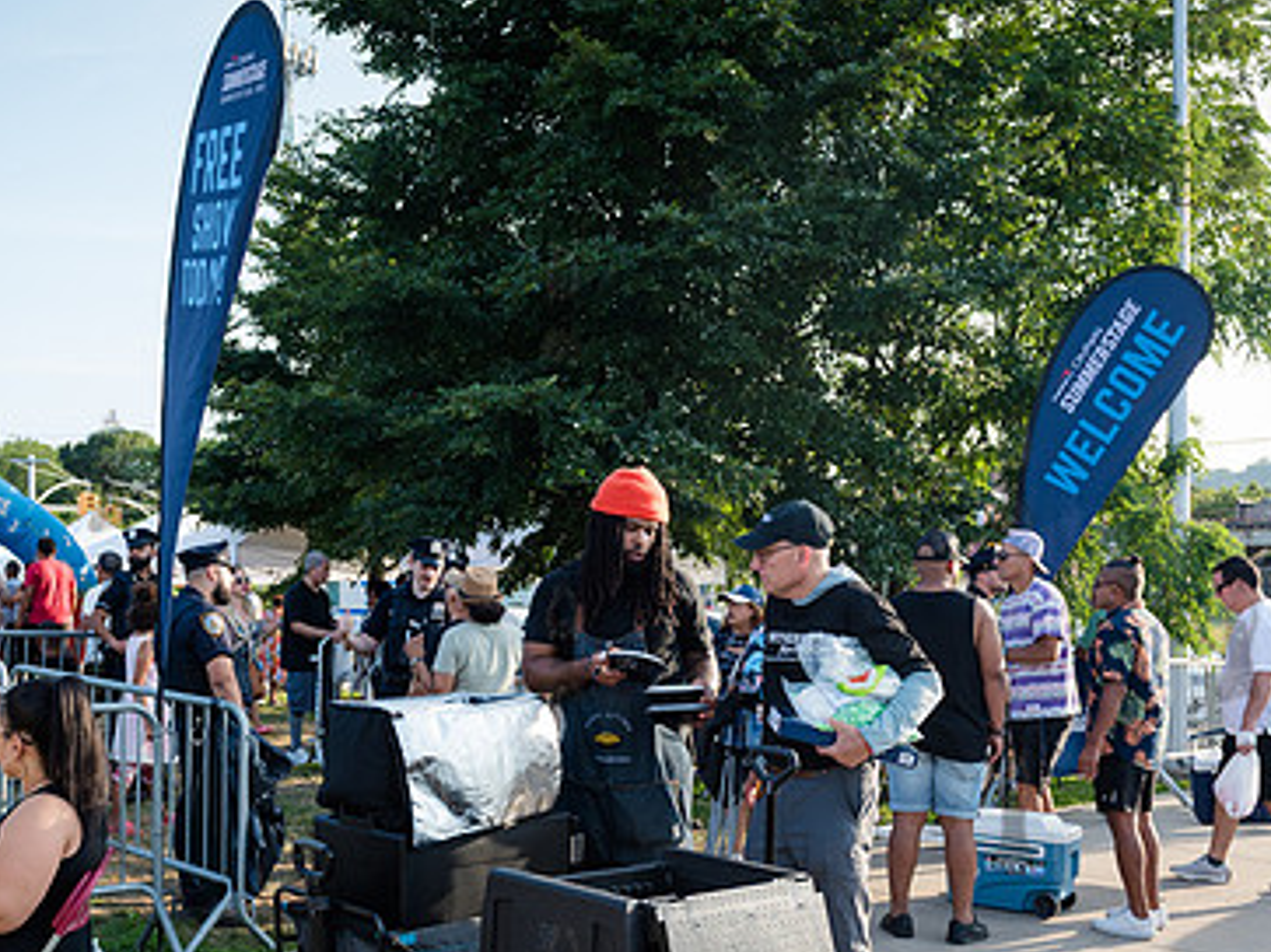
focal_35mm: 40
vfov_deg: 35.6
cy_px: 639
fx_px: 1468
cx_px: 560
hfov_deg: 46.7
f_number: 4.5
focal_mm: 26
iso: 250
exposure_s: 1/320
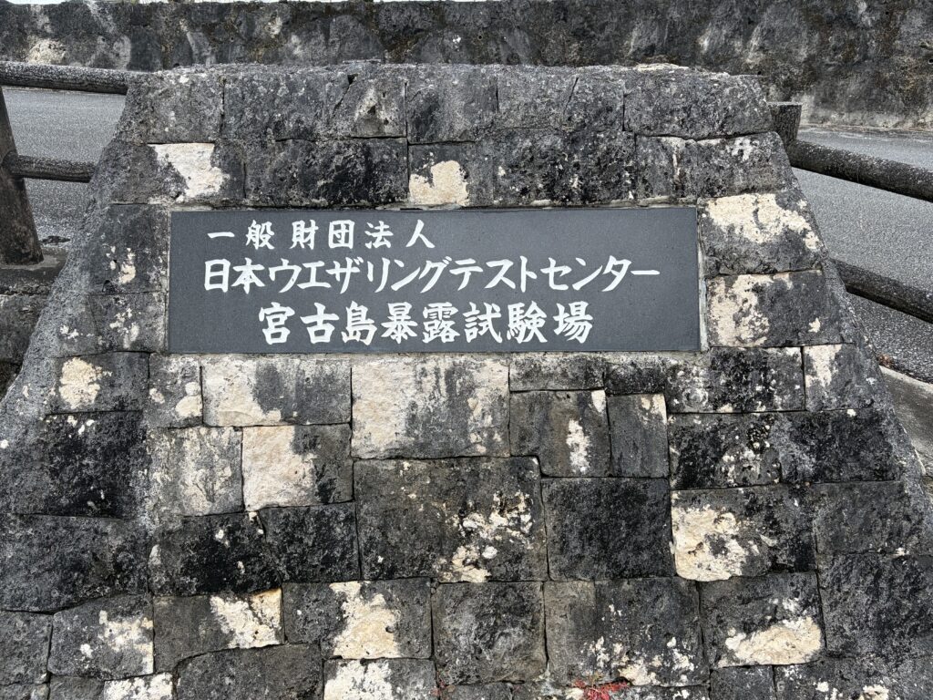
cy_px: 350
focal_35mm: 26
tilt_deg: -23.2
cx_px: 466
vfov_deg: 53.1
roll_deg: +1.5
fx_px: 701
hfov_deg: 67.3
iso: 50
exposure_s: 1/433
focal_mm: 5.96
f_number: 1.6
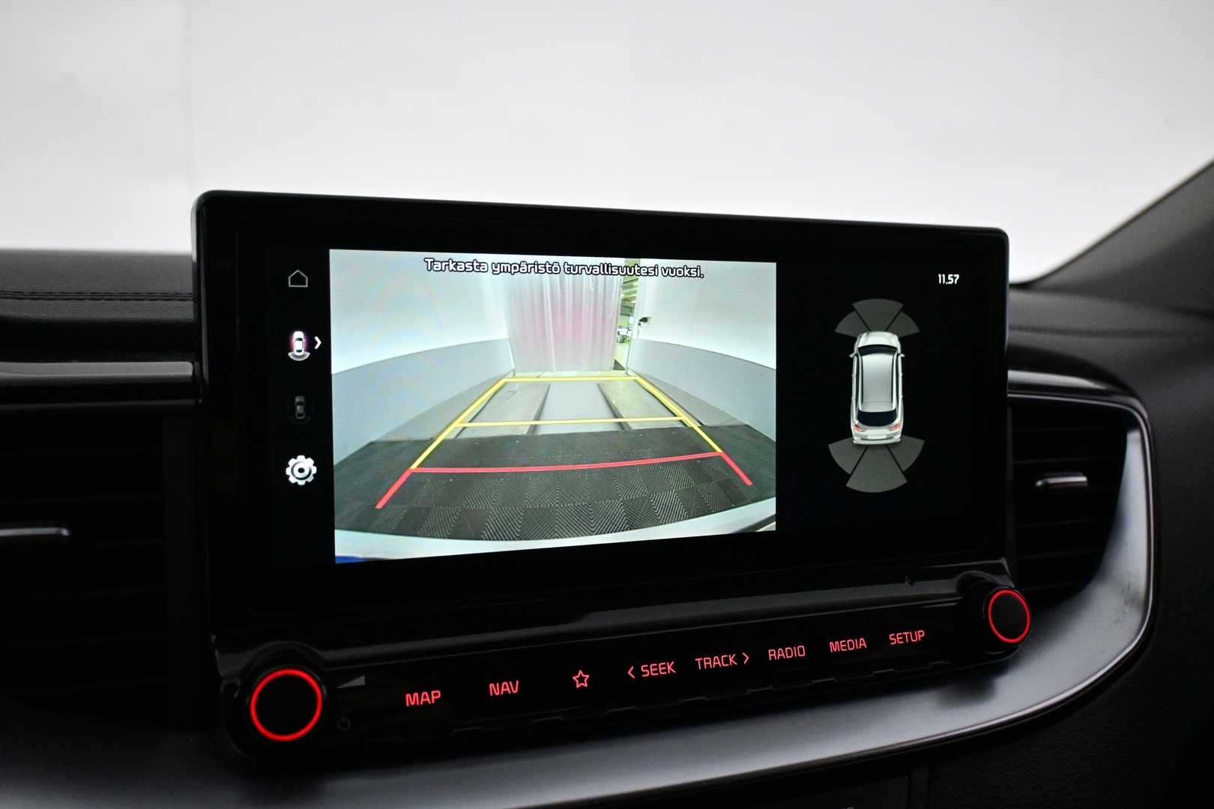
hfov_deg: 61.9
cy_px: 404
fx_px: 1012
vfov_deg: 43.6
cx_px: 607
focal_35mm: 30
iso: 4000
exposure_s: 1/320
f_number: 3.8
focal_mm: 20
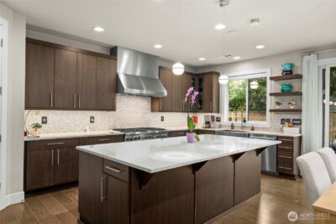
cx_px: 168
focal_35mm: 22
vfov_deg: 57.3
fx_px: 205
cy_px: 112
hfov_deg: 78.6
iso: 1250
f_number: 7.1
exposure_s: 1/13
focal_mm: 22
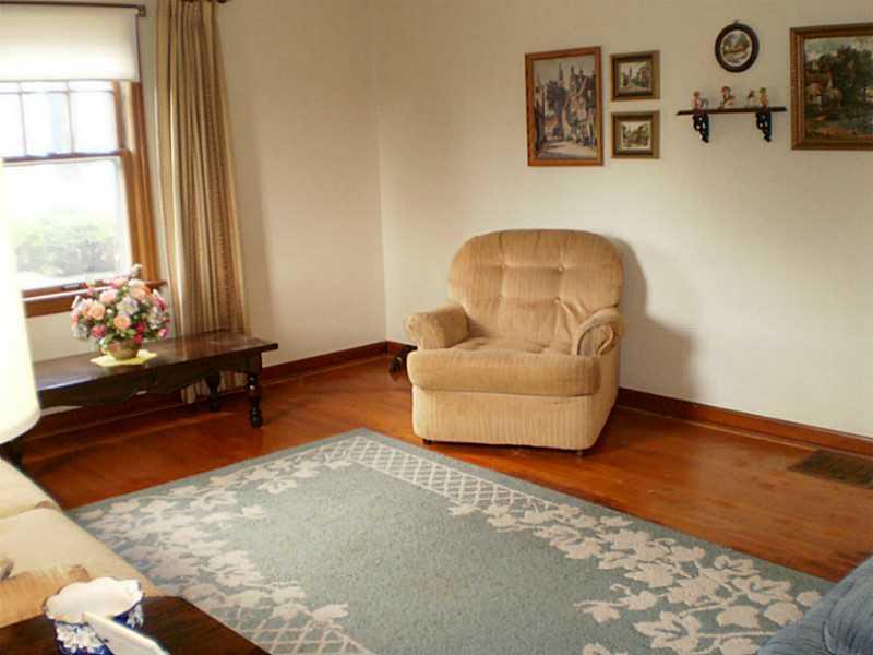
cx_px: 436
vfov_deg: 39.7
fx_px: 908
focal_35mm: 36
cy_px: 328
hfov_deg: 51.4
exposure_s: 1/30
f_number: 3.1
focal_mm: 6.3
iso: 200
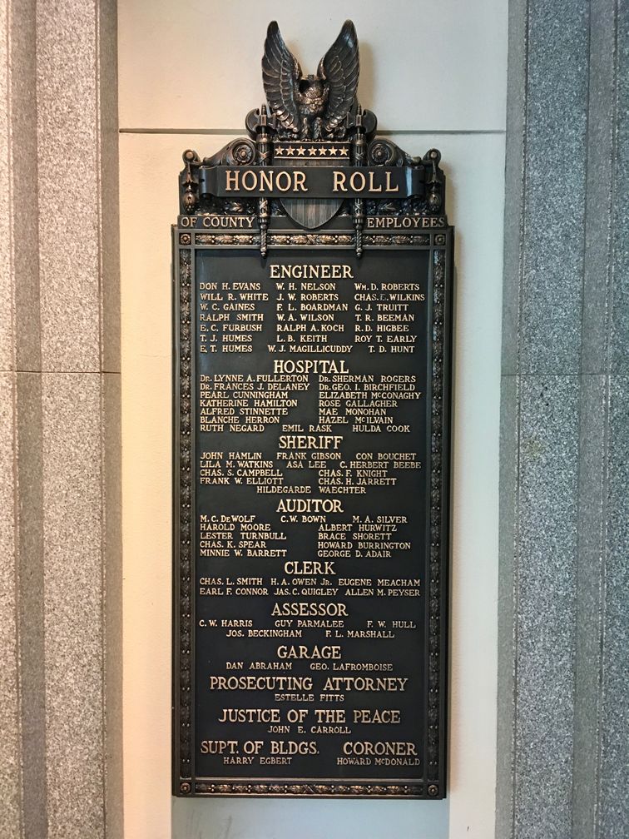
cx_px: 314
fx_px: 703
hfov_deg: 48.2
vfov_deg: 61.7
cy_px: 420
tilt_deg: -3.4
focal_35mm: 29
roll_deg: +0.3
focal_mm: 4.15
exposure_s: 1/30
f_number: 2.2
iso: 125
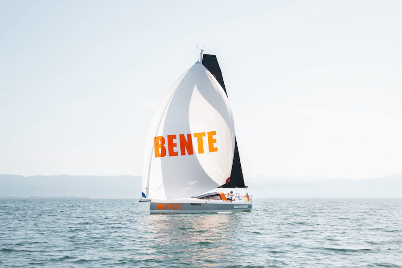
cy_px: 134
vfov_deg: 29.9
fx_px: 502
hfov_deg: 43.6
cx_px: 201
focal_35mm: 45
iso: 100
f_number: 2.8
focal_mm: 45
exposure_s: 1/1000
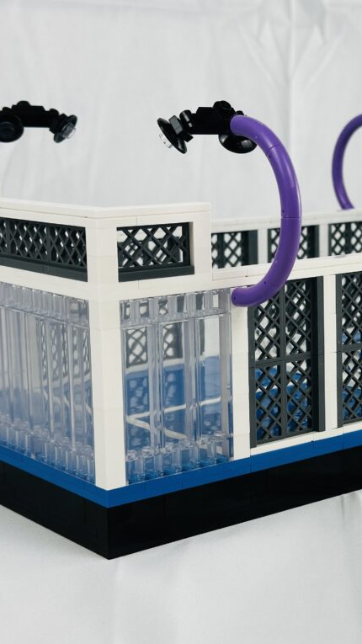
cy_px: 322
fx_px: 1195
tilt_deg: -9.8
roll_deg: +0.6
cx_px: 304
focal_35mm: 70
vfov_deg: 30.2
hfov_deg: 17.0
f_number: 1.78
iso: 50
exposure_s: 1/153
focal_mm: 6.86
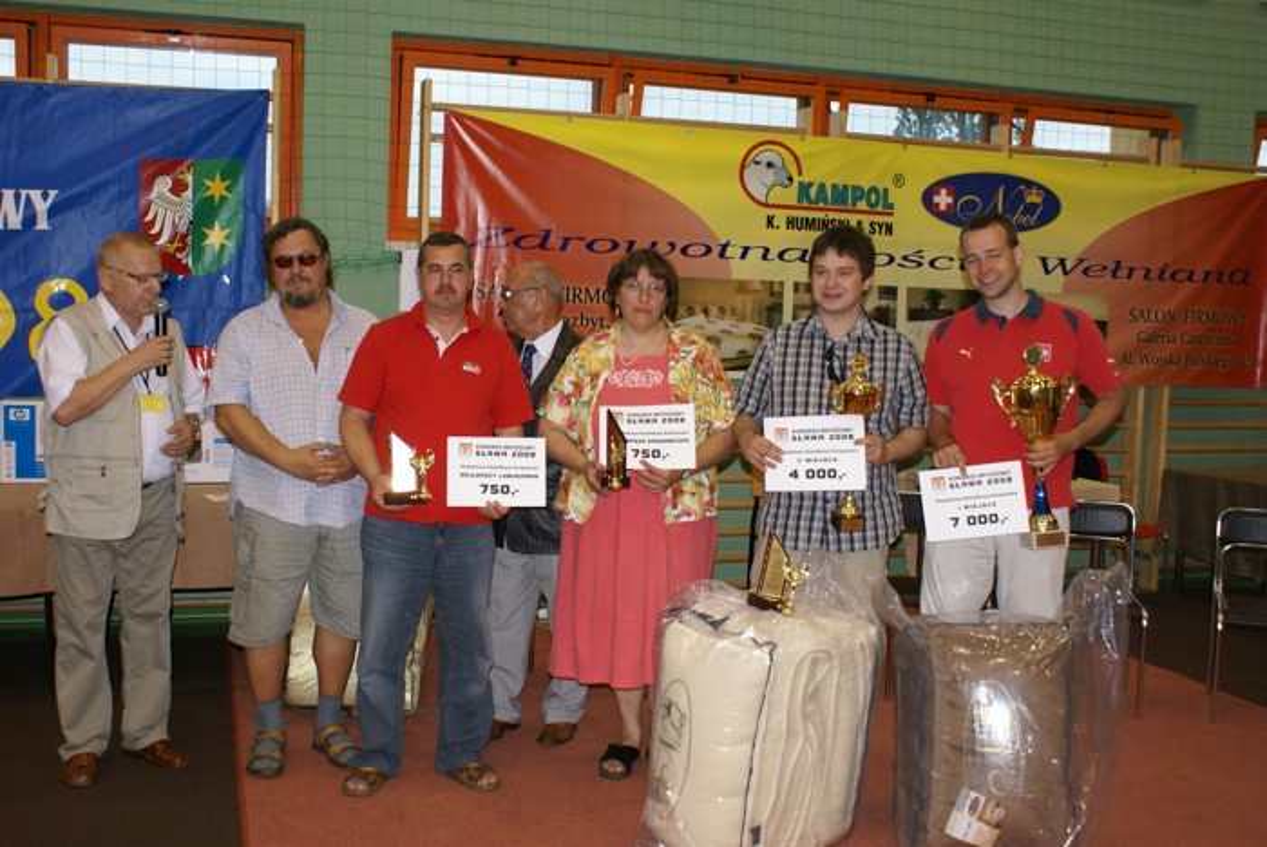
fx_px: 1374
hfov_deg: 49.5
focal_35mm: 39
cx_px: 634
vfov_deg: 34.3
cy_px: 424
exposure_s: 1/100
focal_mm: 26
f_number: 5.6
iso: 400
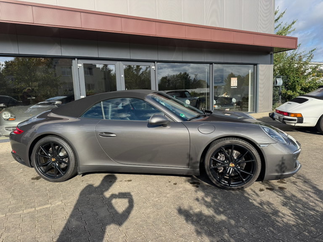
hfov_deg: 71.6
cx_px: 162
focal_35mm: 24
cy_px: 121
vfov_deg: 56.8
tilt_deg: -7.0
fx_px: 224
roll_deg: +2.4
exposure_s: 1/2105
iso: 80
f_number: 1.78
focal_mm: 6.76
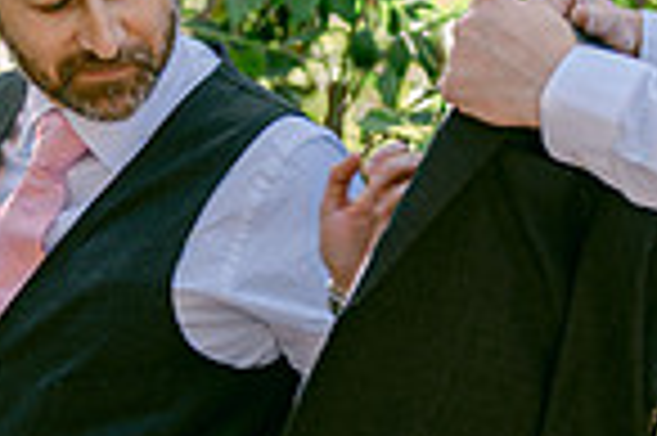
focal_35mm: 199
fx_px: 3628
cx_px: 513
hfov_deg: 10.3
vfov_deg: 6.9
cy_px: 148
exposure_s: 1/125
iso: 110
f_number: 1.8
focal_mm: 50
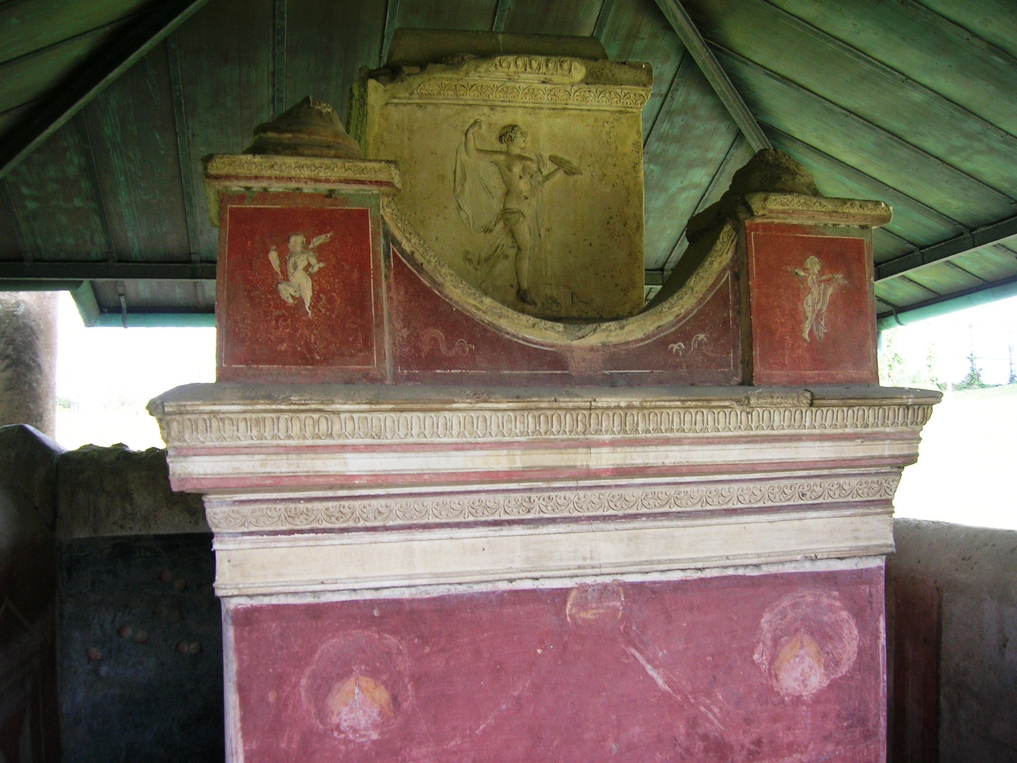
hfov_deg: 54.0
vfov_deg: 41.8
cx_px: 508
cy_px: 382
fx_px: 999
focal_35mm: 34
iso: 50
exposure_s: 1/52
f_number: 2.9
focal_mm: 5.7
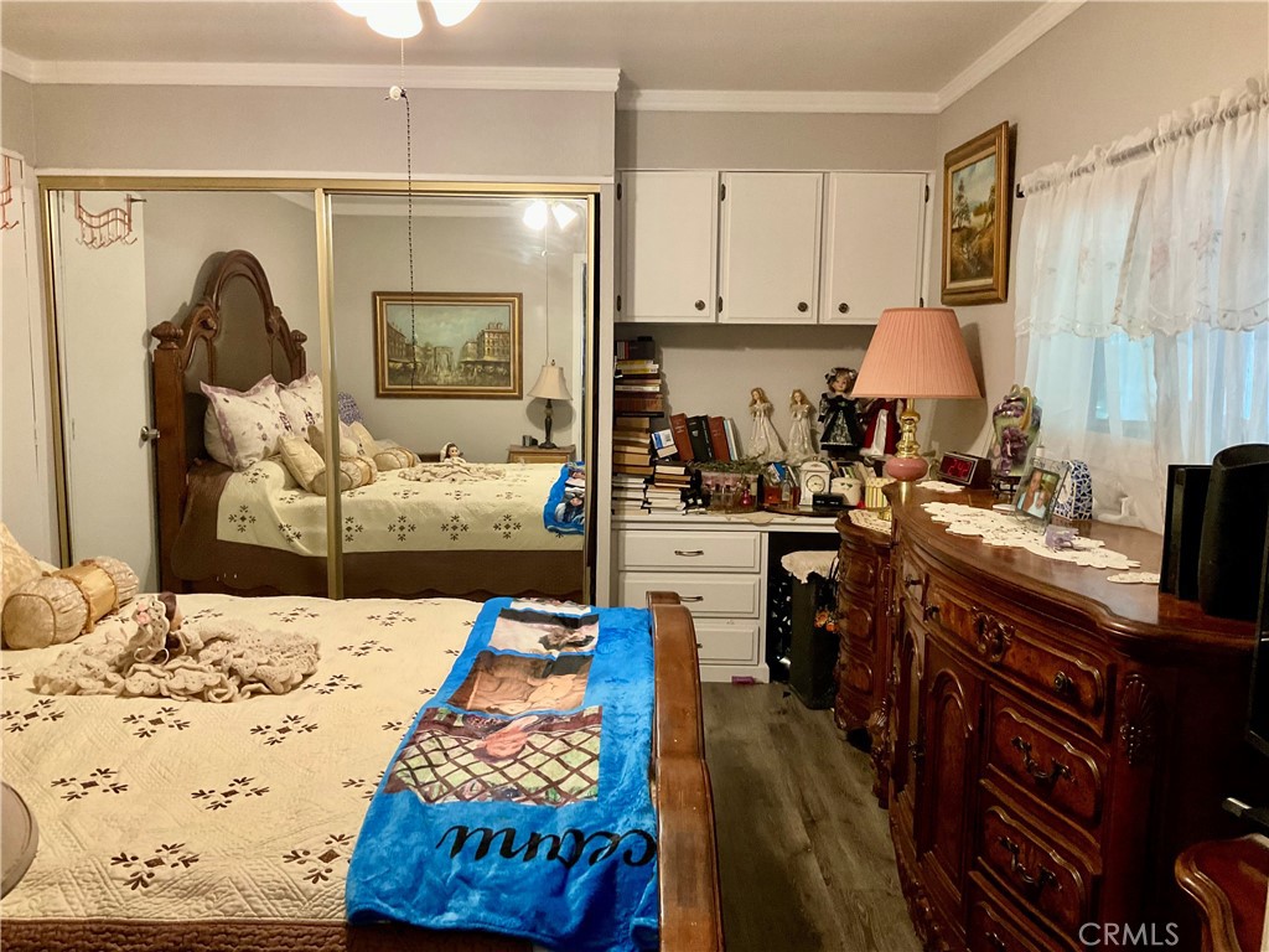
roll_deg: -0.1
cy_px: 476
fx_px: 1063
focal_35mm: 29
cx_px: 634
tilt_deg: -6.9
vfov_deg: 48.2
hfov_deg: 61.7
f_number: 1.8
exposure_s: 1/60
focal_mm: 3
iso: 200
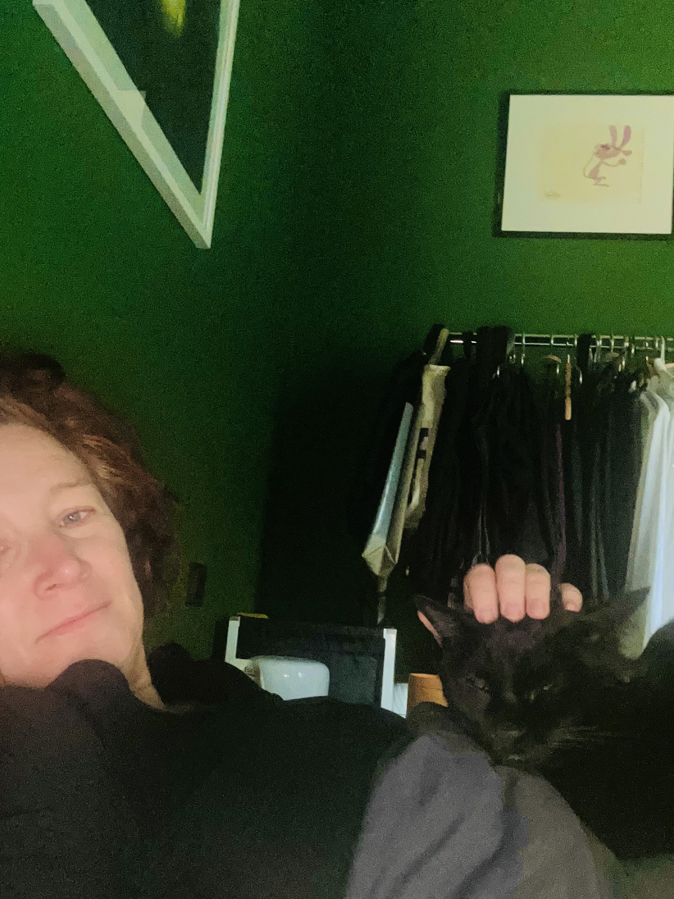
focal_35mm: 33
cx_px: 342
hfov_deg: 42.9
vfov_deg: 55.3
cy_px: 481
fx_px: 857
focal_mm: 2.69
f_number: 1.9
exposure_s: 1/16
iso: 320
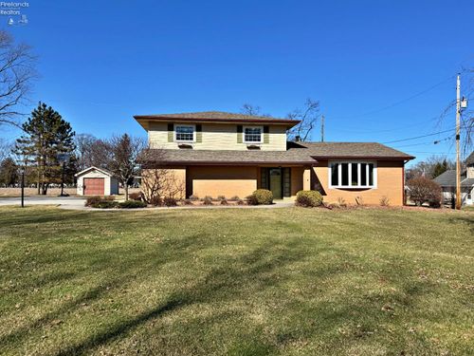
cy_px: 178
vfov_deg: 56.8
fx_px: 329
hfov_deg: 71.6
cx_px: 237
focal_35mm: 24
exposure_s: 1/5714
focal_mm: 6.76
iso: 80
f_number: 1.78
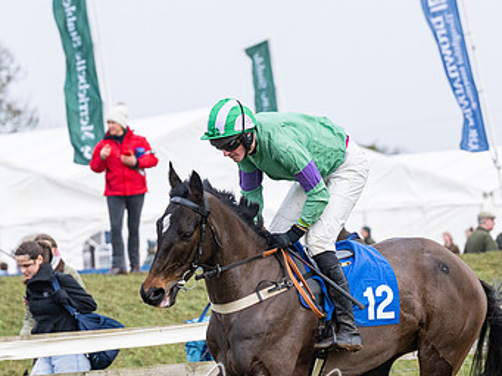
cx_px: 329
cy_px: 283
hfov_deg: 5.3
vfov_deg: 4.0
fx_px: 5389
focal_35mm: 372
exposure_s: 1/1600
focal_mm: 130
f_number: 4
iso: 800
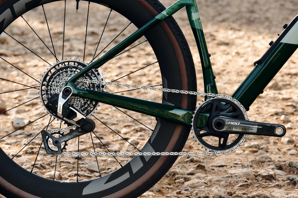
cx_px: 149
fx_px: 1738
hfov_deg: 9.8
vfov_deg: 6.5
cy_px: 99
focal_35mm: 210
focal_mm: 140
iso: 500
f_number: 8
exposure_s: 1/160
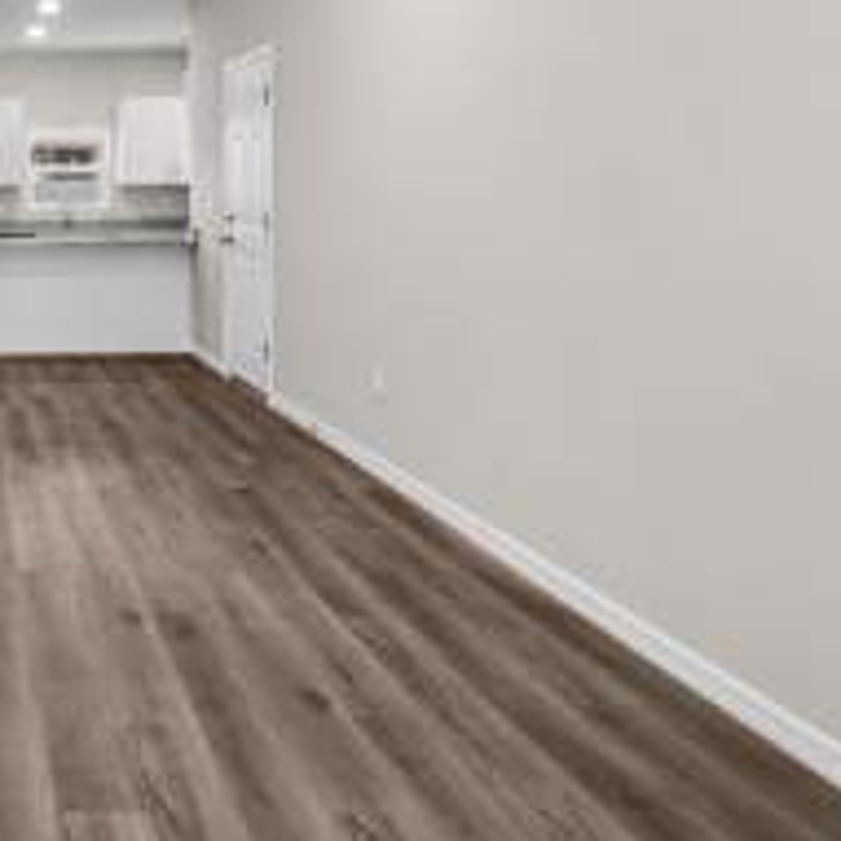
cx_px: -35
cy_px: 209
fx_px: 880
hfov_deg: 42.6
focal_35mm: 32
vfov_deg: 49.1
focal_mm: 10
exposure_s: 2.5
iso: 100
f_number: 7.1
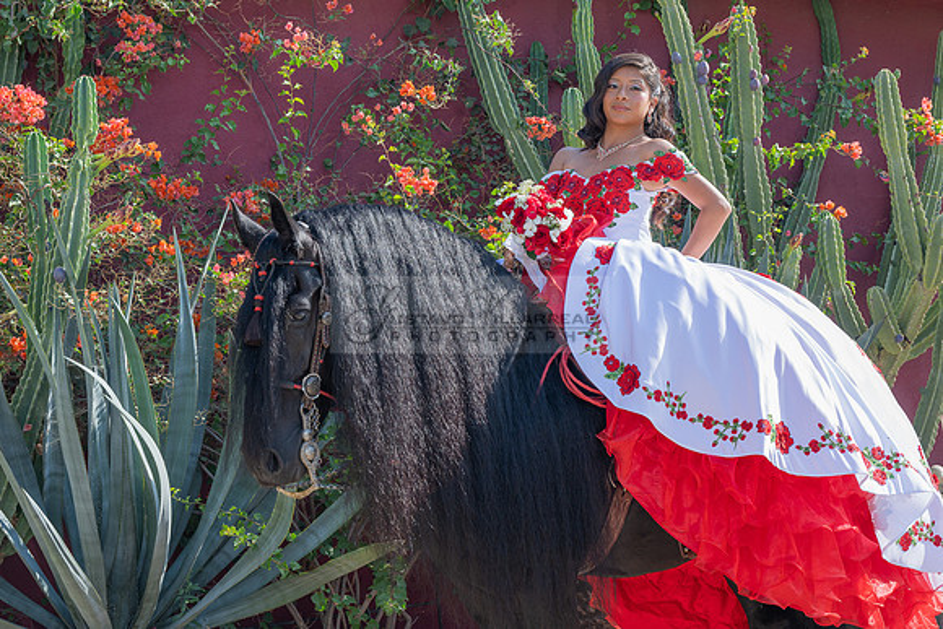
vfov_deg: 21.2
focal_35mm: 64
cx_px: 429
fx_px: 1684
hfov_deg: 31.3
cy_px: 343
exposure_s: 1/200
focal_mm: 59
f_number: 7.1
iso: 125
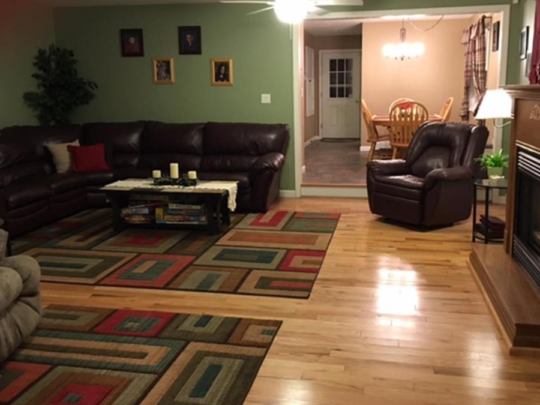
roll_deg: -0.3
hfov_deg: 55.3
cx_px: 291
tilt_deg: -8.7
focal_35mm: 33
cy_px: 184
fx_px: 515
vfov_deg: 42.9
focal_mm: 4.15
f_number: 2.2
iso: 50
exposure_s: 1/4
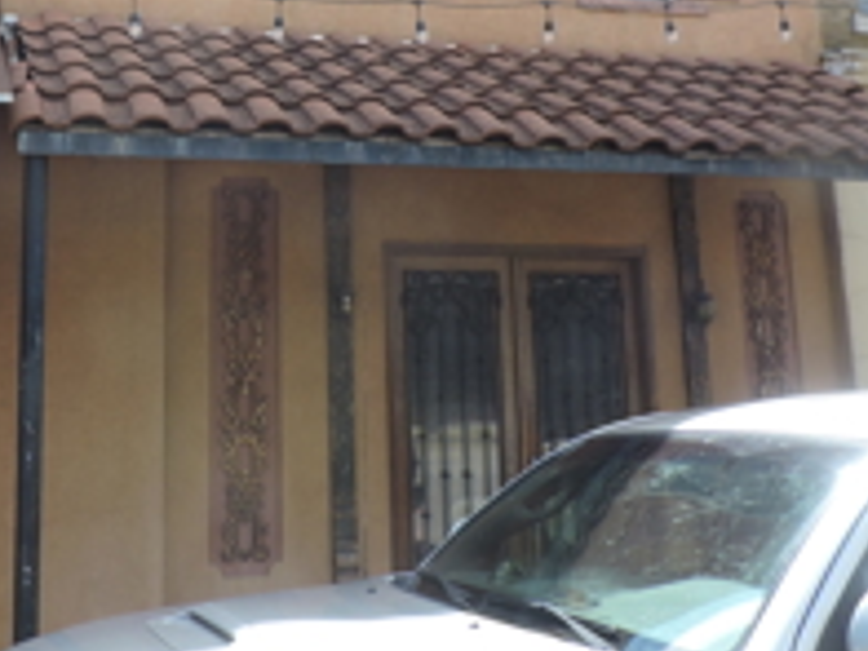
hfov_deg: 37.9
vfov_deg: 28.6
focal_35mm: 49
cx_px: 213
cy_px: 80
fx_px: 1229
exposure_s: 1/500
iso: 100
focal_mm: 4.3
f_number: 3
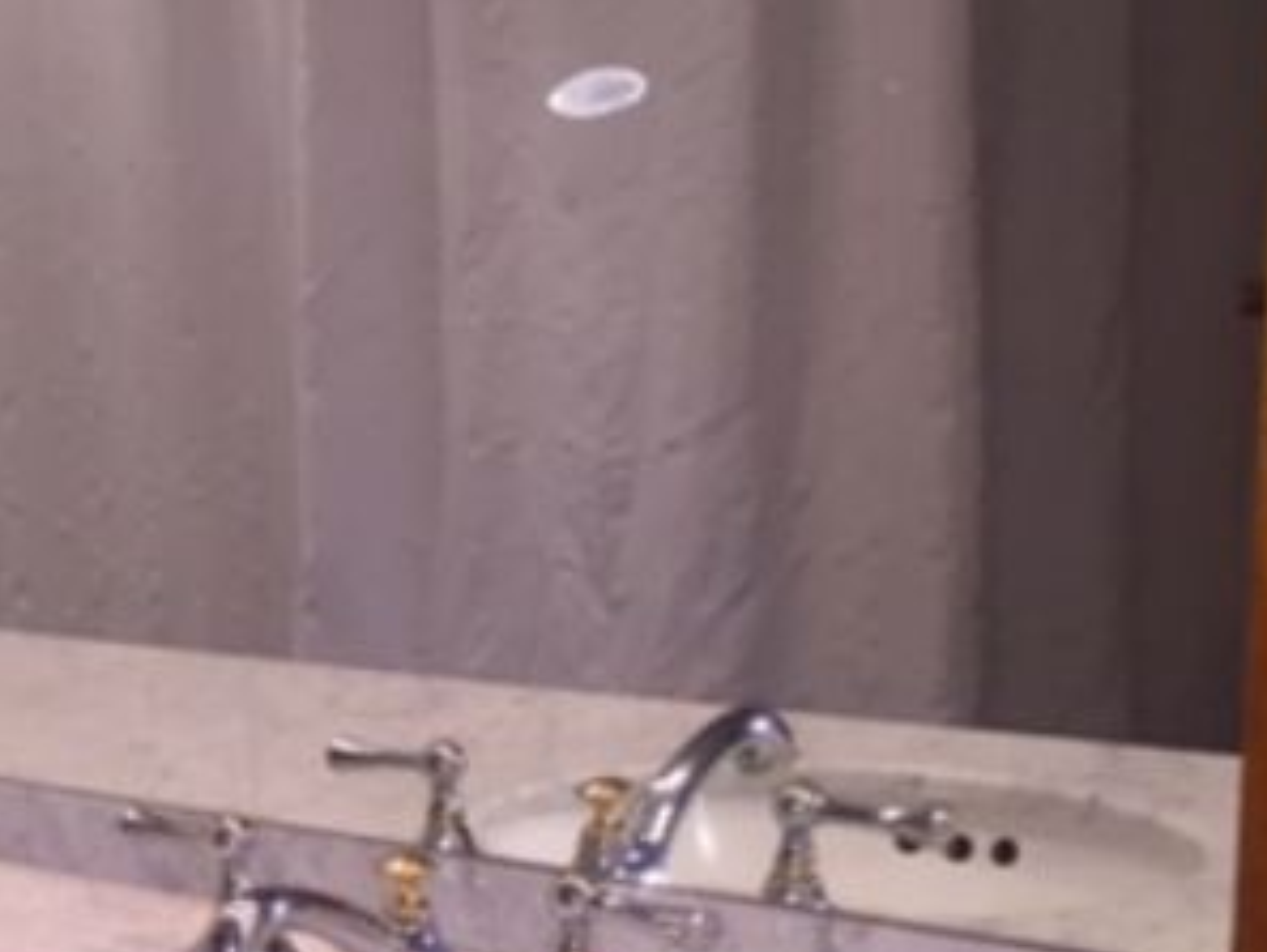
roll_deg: +6.3
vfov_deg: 18.2
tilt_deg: -19.6
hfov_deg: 22.2
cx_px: -418
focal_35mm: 78
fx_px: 2856
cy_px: 1067
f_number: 2.2
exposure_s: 1/33
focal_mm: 4.15
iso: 100
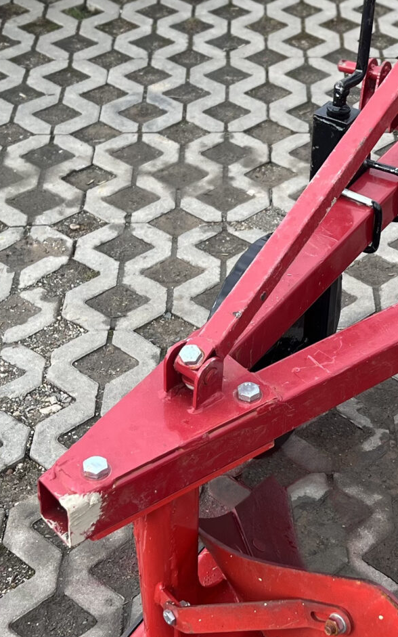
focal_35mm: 75
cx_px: 369
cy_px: 327
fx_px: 1302
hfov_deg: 17.1
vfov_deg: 27.5
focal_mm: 5.7
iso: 50
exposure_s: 1/743
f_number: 1.5
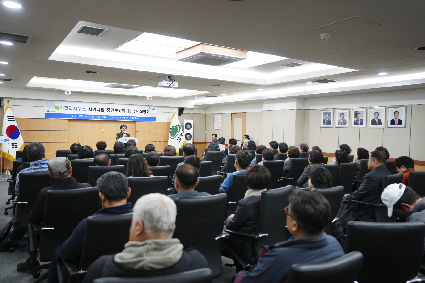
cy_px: 142
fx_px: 342
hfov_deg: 63.7
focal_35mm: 29
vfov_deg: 45.0
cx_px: 212
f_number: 2.8
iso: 1250
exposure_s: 1/160
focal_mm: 29
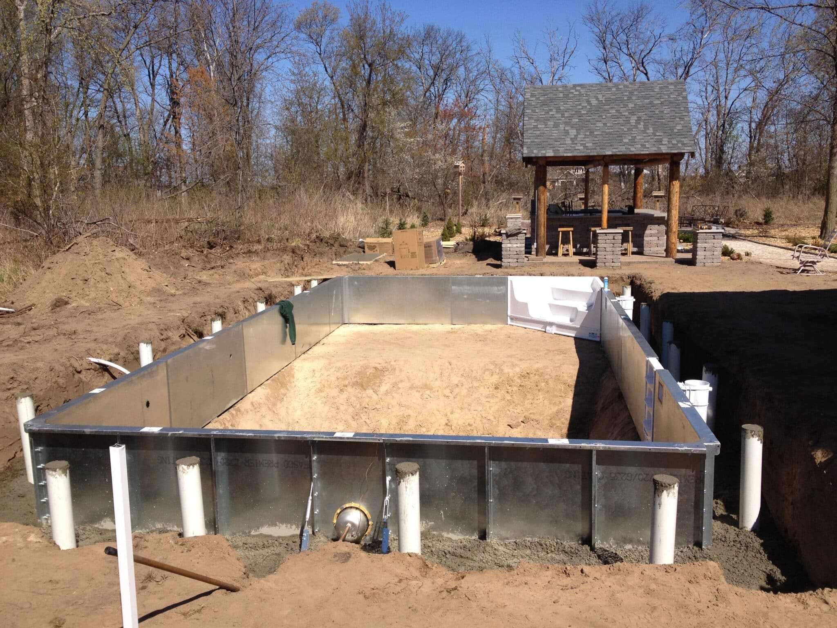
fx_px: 846
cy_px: 314
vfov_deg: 40.7
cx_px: 418
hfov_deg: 52.6
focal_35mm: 35
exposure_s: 1/1972
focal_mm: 4.28
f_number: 2.4
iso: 64
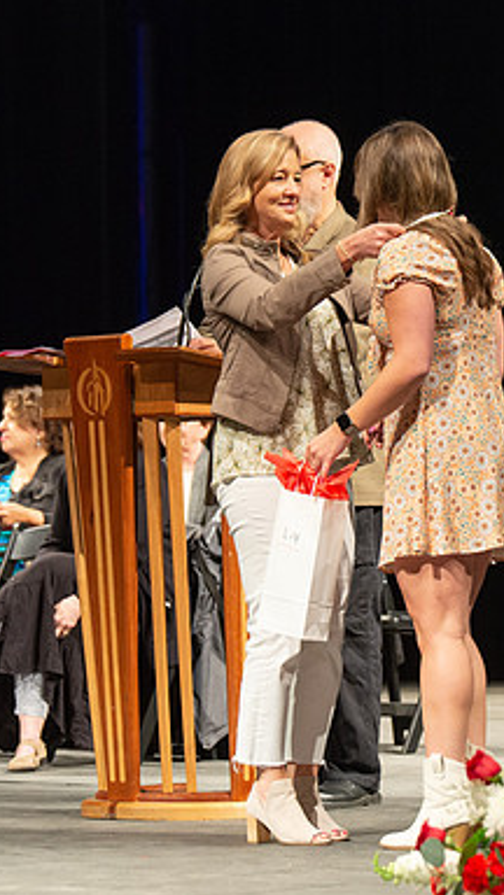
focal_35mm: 209
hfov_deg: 5.8
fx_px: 4965
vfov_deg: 10.3
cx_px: 458
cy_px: 427
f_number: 4
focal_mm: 110
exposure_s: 1/100
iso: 1600
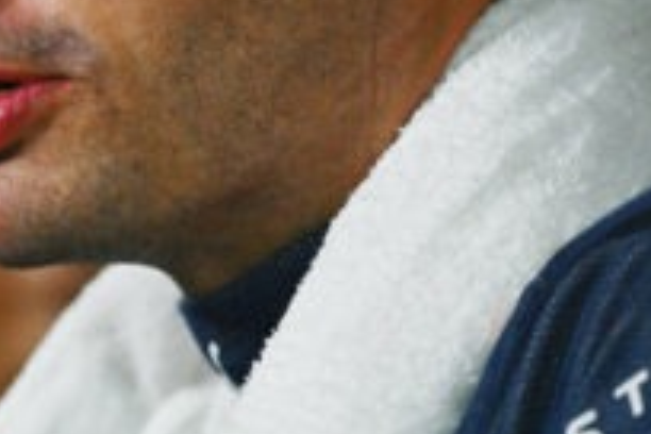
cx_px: -112
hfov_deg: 1.4
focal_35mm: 1467
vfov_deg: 0.9
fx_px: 26526
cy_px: 6
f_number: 2.8
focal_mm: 400
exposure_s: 1/500
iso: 3200
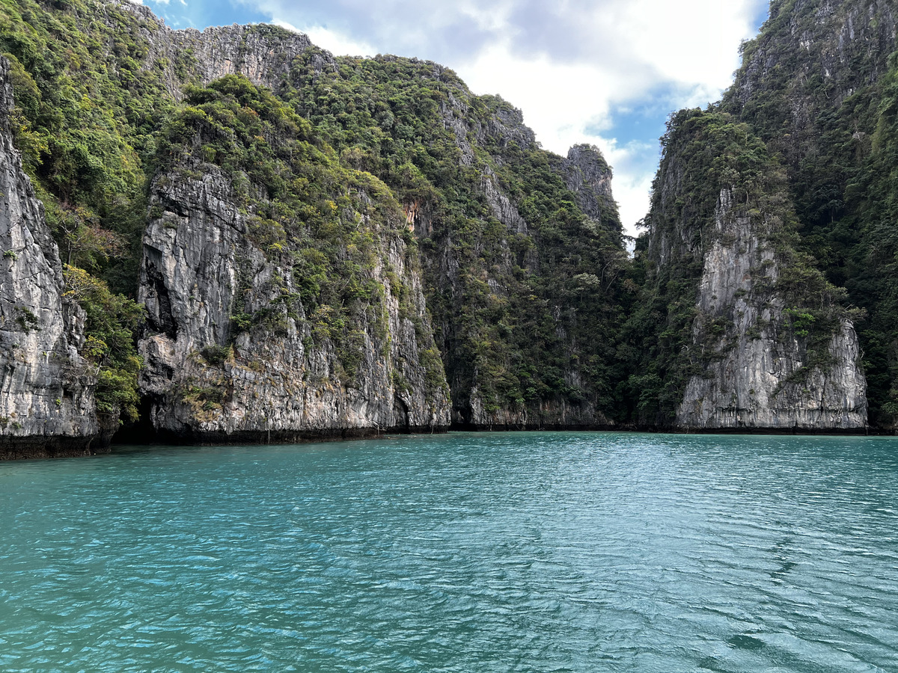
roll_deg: +1.1
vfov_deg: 53.1
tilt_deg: +5.9
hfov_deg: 67.3
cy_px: 336
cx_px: 449
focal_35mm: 26
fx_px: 674
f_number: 1.5
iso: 50
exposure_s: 1/243
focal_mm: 5.7
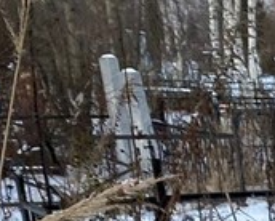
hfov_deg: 10.2
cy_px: 613
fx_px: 1230
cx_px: 751
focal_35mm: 151
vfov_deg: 8.8
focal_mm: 4.25
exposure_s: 1/827
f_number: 1.8
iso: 32
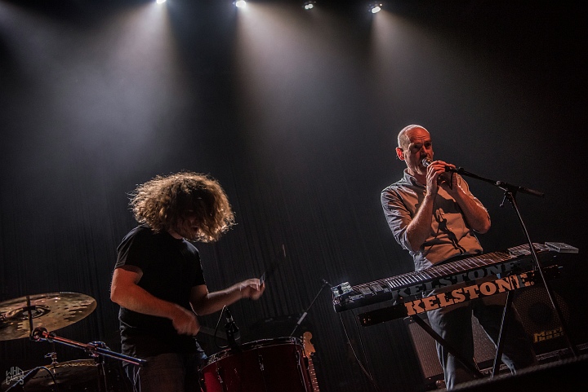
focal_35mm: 38
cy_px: 196
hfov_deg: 50.7
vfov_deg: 35.1
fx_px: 621
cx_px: 294
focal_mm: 38
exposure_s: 1/80
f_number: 2.8
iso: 2500
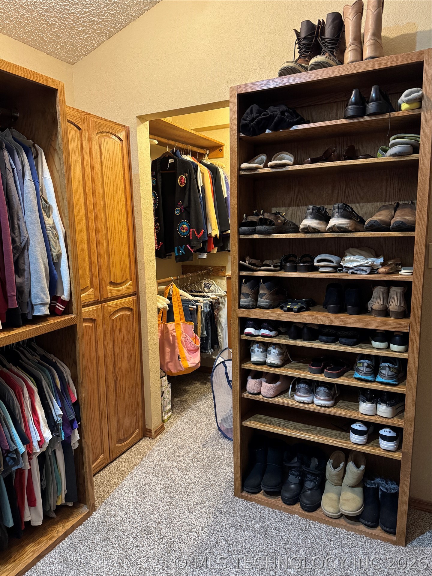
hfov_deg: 56.8
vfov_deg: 71.6
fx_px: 399
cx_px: 216
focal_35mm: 24
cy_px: 288
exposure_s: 1/60
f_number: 1.78
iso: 800
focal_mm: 6.76
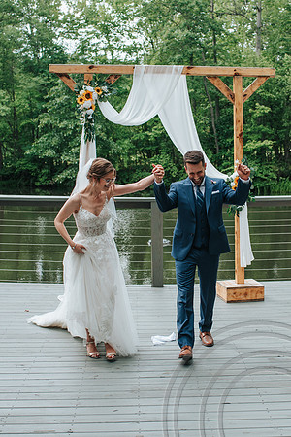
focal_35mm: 58
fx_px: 704
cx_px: 177
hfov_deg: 23.3
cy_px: 237
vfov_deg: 34.5
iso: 220
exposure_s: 1/800
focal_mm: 35
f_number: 3.5
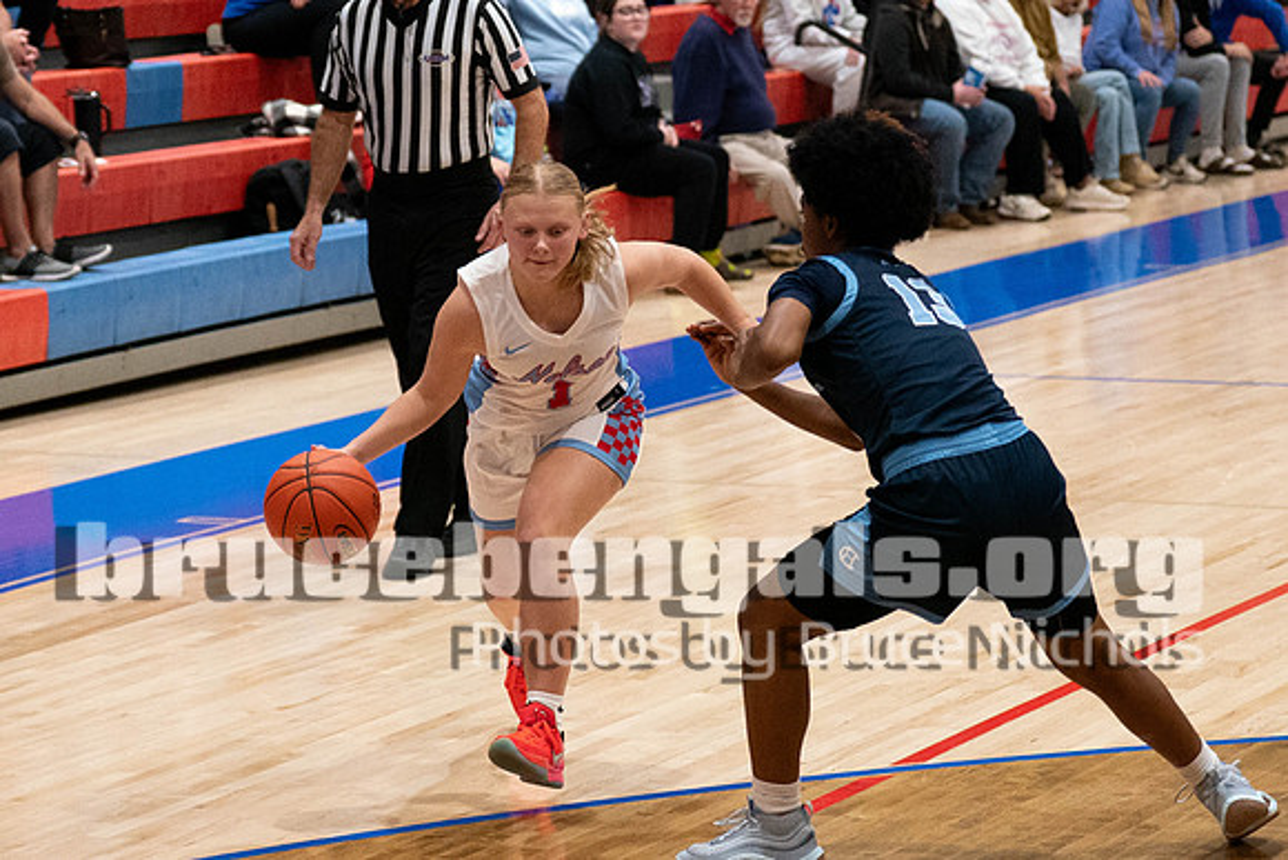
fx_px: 5168
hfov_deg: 14.2
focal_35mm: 144
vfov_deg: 9.5
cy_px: 370
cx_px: 521
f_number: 2.8
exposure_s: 1/1000
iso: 4000
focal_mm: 70
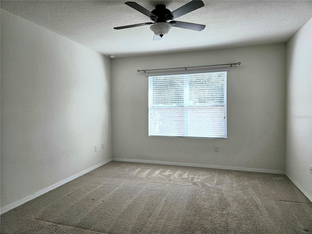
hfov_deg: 73.9
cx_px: 156
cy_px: 117
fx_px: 207
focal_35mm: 23
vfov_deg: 58.9
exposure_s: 1/370
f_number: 1.8
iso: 64
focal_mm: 5.4
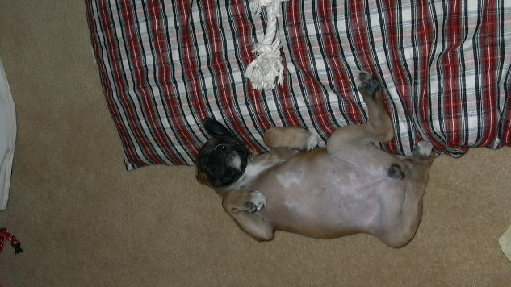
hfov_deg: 38.5
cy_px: 167
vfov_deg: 22.2
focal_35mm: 54
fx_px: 732
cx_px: 255
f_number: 3.25
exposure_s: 1/64.1
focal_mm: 7.63
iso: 100
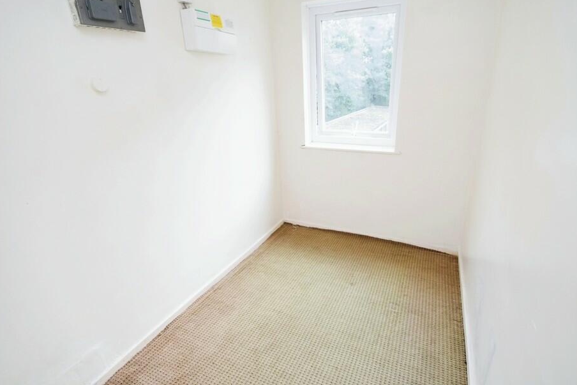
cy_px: 174
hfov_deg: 93.1
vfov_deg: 70.3
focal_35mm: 17
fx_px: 272
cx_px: 310
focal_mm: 10
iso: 640
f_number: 4
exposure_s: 1/60
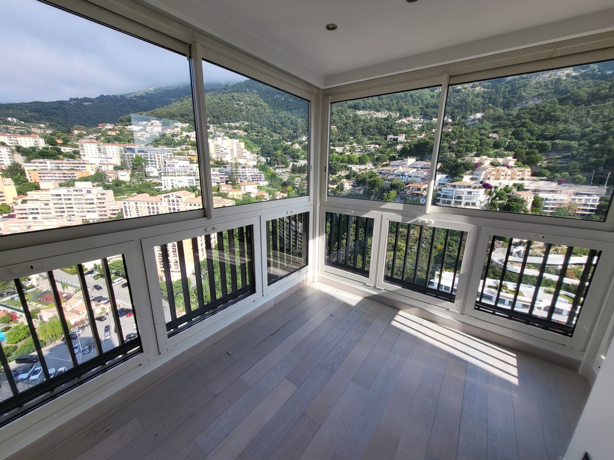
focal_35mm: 13
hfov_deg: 106.2
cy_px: 230
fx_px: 231
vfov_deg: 89.9
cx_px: 307
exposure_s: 1/563
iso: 32
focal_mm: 1.74
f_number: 2.2
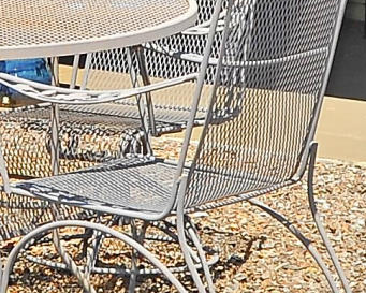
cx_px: -90
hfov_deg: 6.6
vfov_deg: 5.1
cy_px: -508
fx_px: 3131
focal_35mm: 289
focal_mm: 35
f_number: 11
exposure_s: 1/320
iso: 320
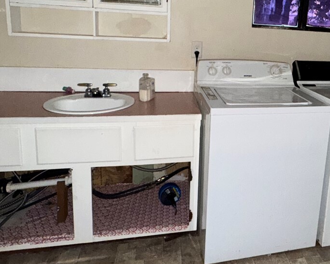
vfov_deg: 44.9
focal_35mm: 32
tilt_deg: -11.0
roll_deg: -3.8
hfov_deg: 53.2
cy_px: 80
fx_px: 313
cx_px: 247
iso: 200
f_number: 2.2
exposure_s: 1/30
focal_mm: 2.22
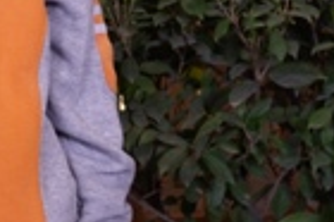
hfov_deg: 11.7
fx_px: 1603
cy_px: -130
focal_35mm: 173
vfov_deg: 7.7
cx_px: -67
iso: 400
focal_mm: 36
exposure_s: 1/125
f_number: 4.5
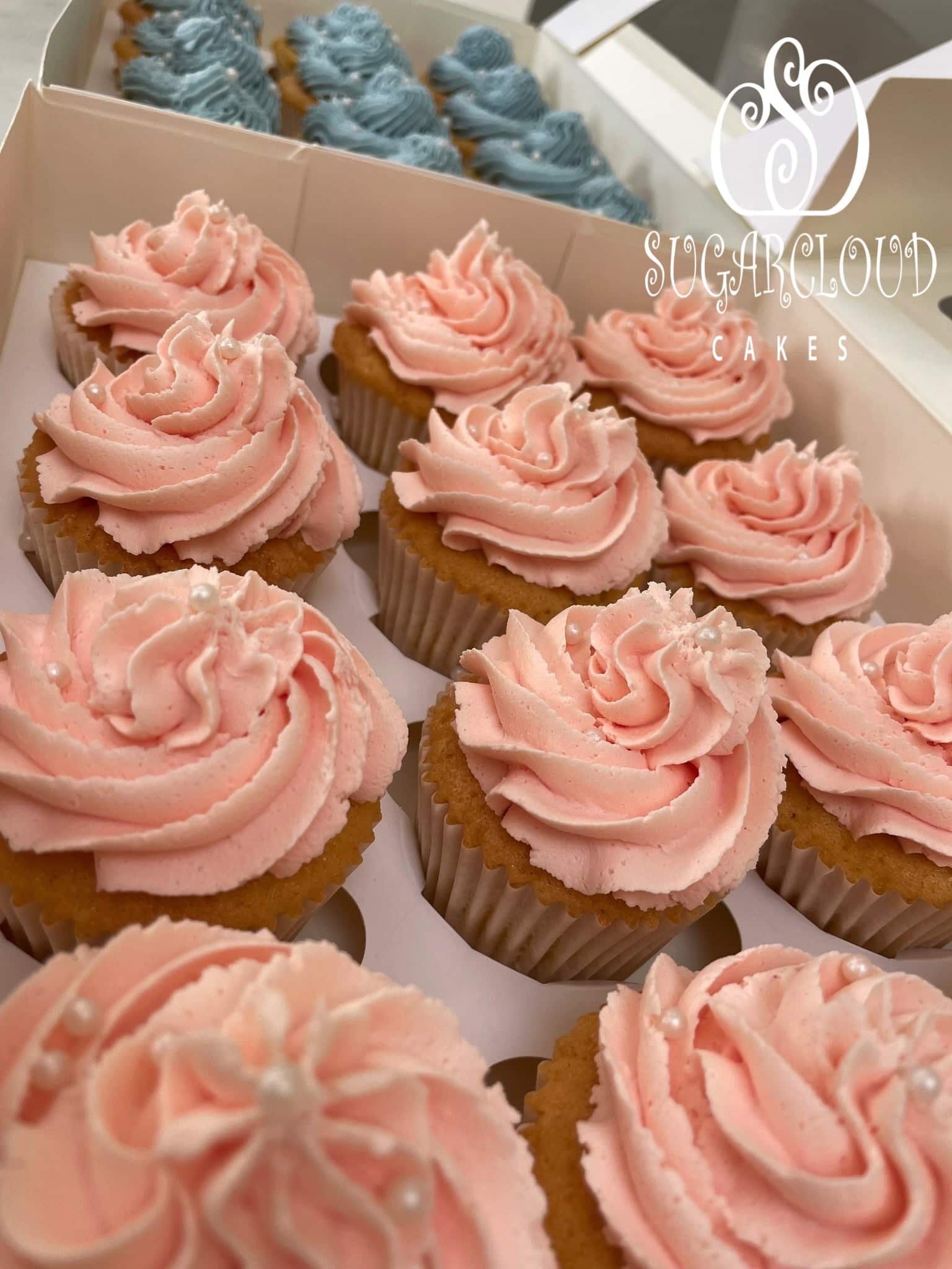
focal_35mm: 26
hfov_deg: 53.1
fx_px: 953
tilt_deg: -37.7
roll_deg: -21.5
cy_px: 634
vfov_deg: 67.3
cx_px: 476
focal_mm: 4.2
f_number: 1.6
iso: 50
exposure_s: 1/376
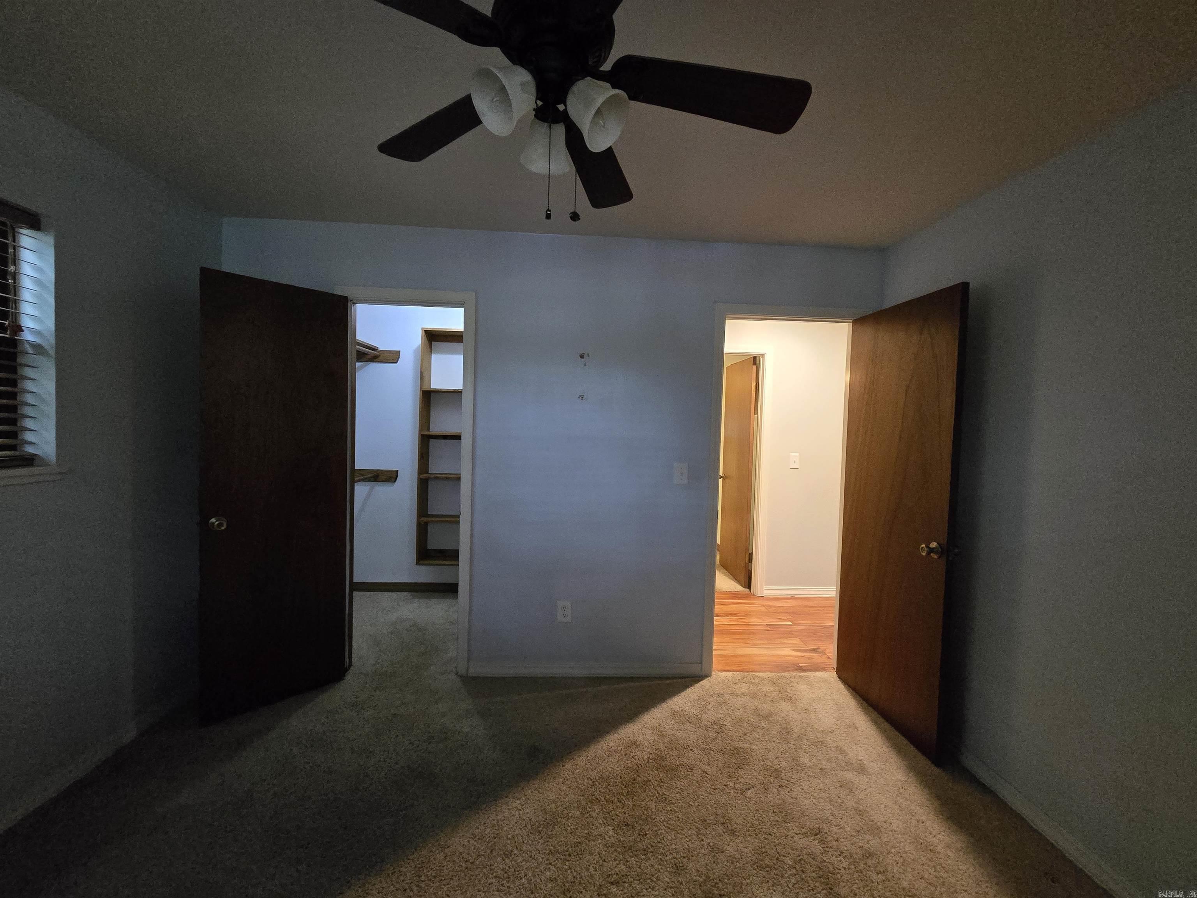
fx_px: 450
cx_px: 598
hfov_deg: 106.2
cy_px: 449
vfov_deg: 89.9
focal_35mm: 13
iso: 1600
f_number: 2.2
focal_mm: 2.2
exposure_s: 1/60
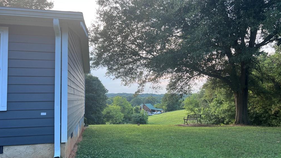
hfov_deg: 66.1
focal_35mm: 29
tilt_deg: +3.9
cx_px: 142
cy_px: 80
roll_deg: +0.8
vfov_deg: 40.2
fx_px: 216
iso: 50
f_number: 1.5
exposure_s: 1/121
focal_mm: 5.7
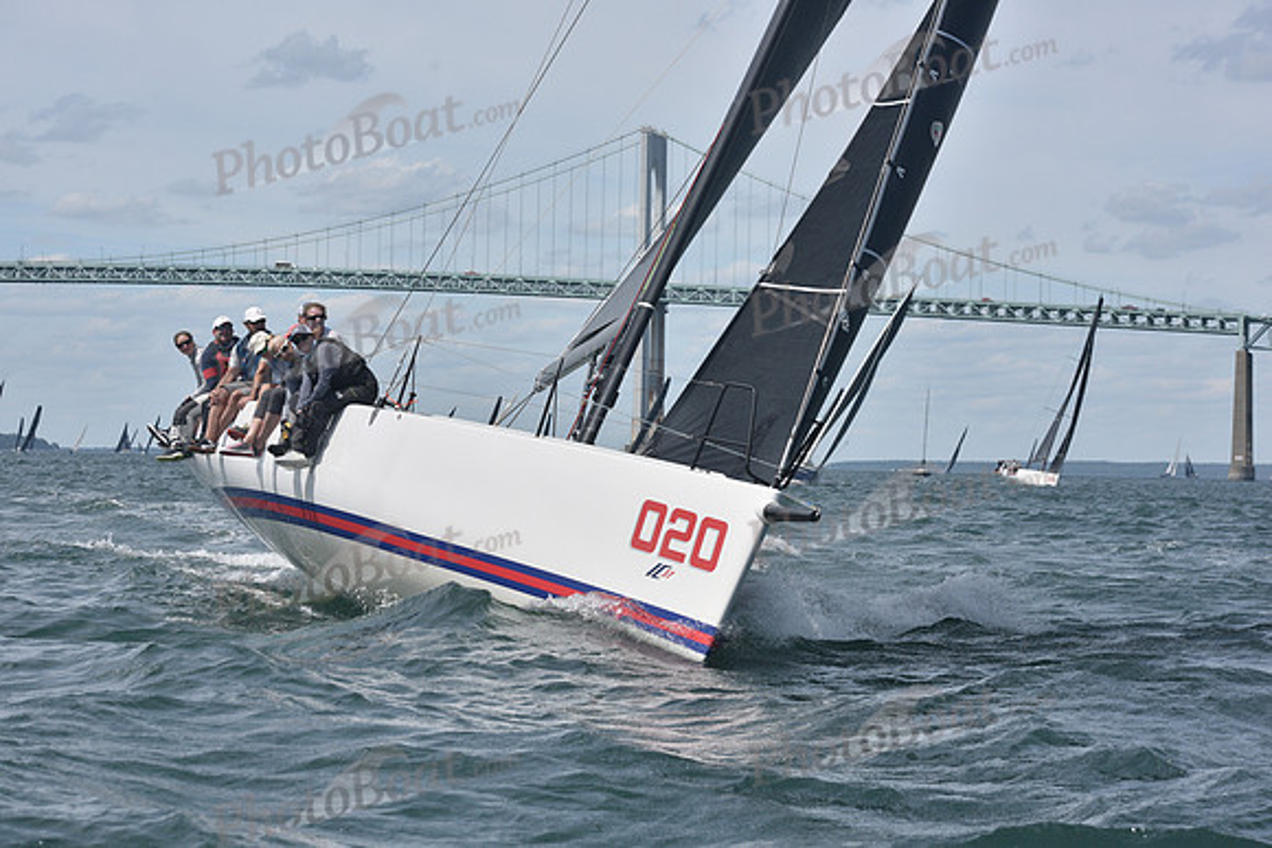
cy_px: 424
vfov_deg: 14.9
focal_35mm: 92
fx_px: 3251
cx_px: 636
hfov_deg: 22.1
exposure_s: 1/800
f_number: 8
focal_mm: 92
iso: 320
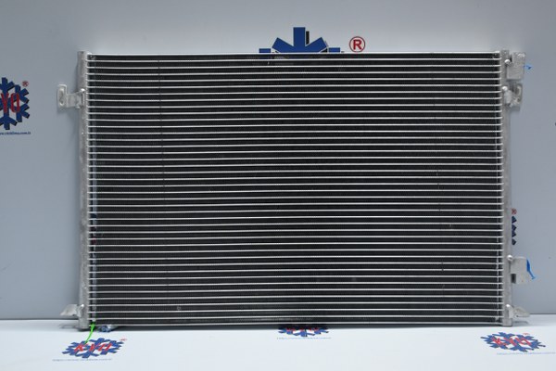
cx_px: 278
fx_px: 579
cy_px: 186
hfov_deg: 51.3
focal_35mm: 38
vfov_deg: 35.5
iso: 400
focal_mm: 25
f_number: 4.2
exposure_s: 1/40
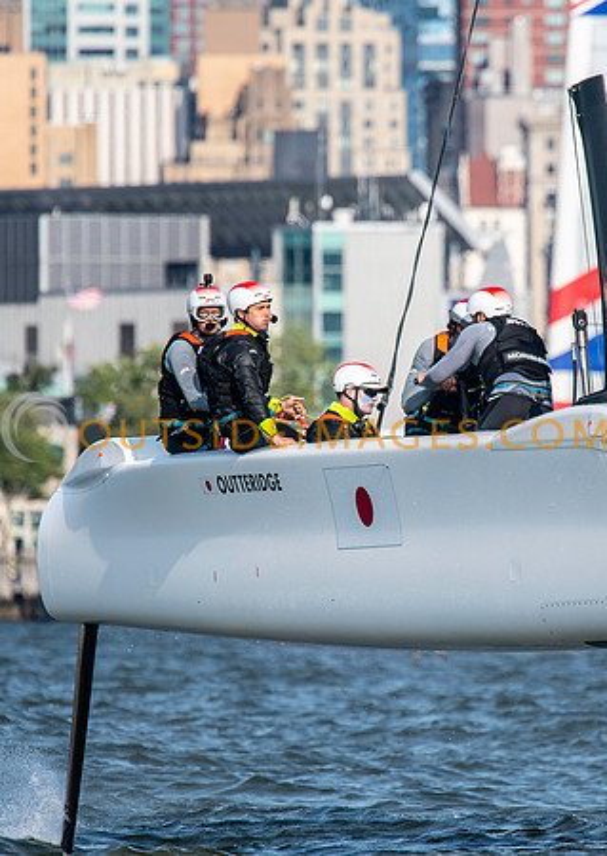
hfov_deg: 1.5
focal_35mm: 927
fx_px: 22481
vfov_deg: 2.2
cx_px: 388
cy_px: 428
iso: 500
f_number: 5.6
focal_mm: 420
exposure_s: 1/2000
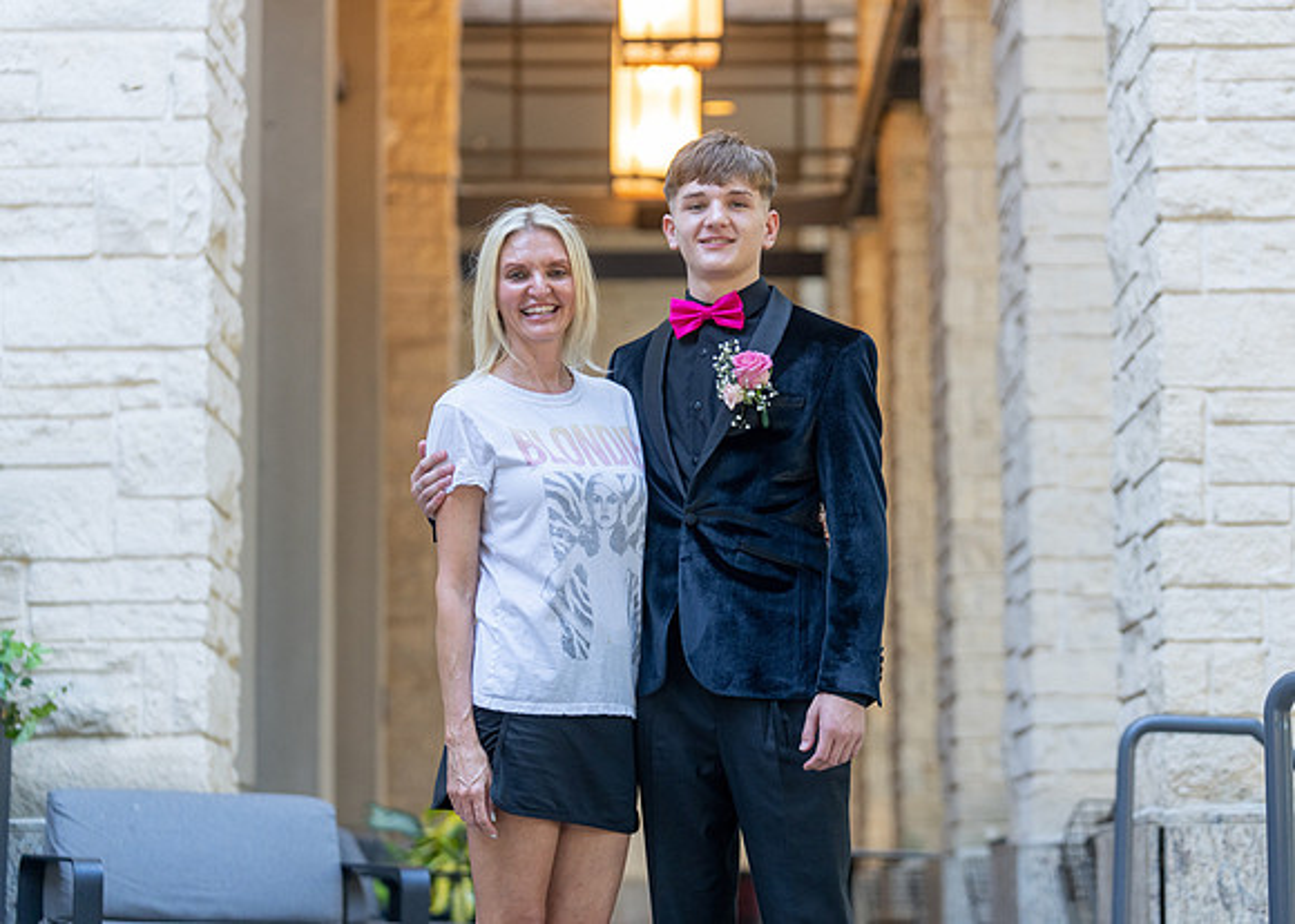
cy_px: 461
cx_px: 696
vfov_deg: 14.3
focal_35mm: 100
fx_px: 3676
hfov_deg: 20.0
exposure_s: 1/320
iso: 1000
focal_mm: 94
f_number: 2.8
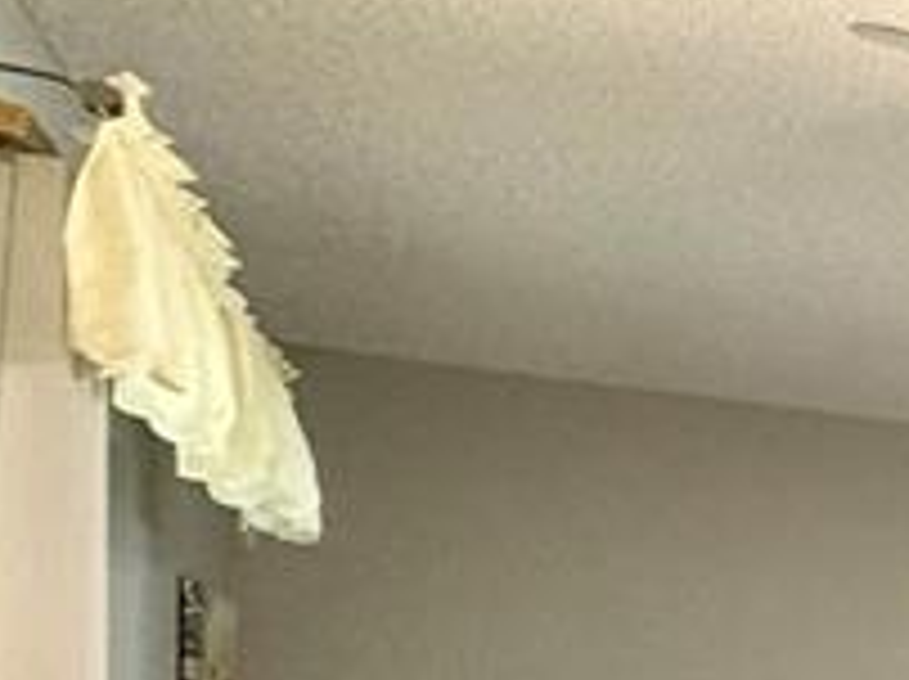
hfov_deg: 14.5
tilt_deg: +1.2
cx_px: 2264
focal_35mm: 71
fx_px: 1862
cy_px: 829
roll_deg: +0.2
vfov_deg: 19.4
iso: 160
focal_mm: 2.22
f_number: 2.2
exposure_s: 1/60
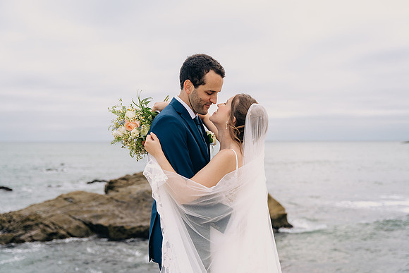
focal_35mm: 45
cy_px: 136
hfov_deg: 43.3
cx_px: 204
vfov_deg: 29.7
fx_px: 515
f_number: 3.2
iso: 100
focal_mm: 42.8
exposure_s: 1/250
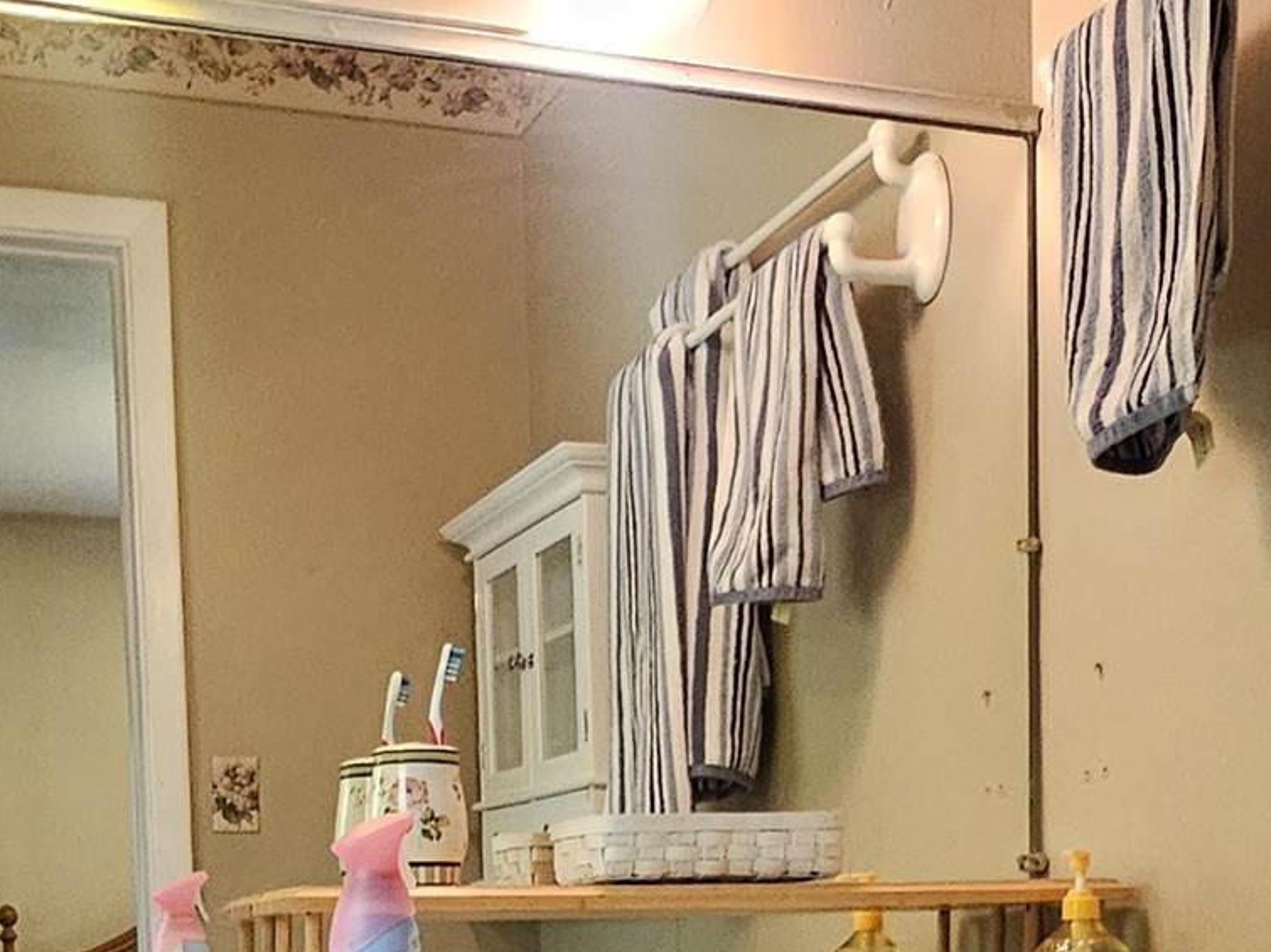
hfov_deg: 36.1
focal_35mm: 53
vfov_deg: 24.9
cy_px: 1132
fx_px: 1945
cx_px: 541
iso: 400
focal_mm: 2.2
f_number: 2.2
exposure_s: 1/60
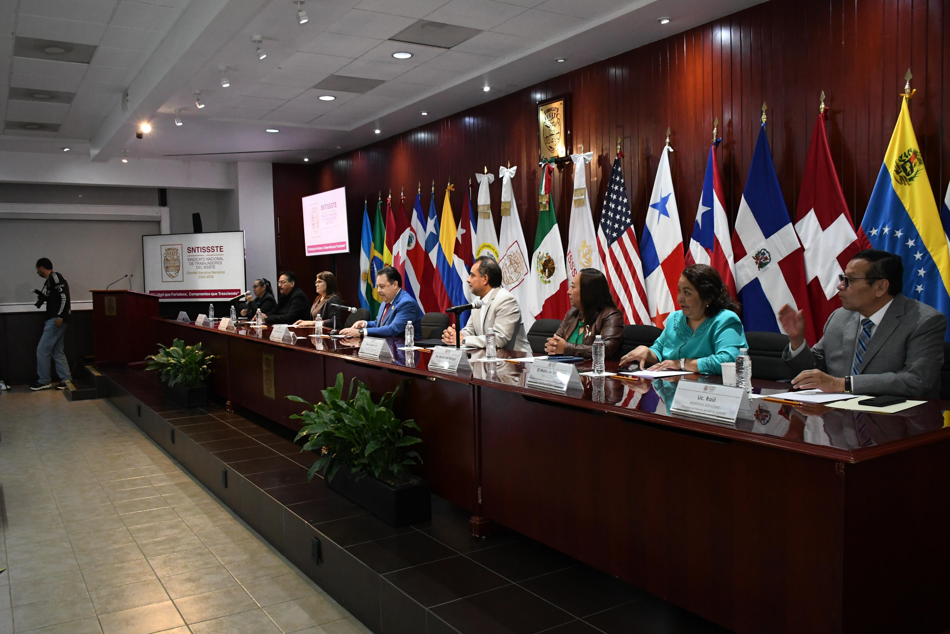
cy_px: 317
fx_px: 792
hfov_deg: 61.9
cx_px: 475
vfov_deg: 43.6
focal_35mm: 30
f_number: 5
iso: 3200
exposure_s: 1/100
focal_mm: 20
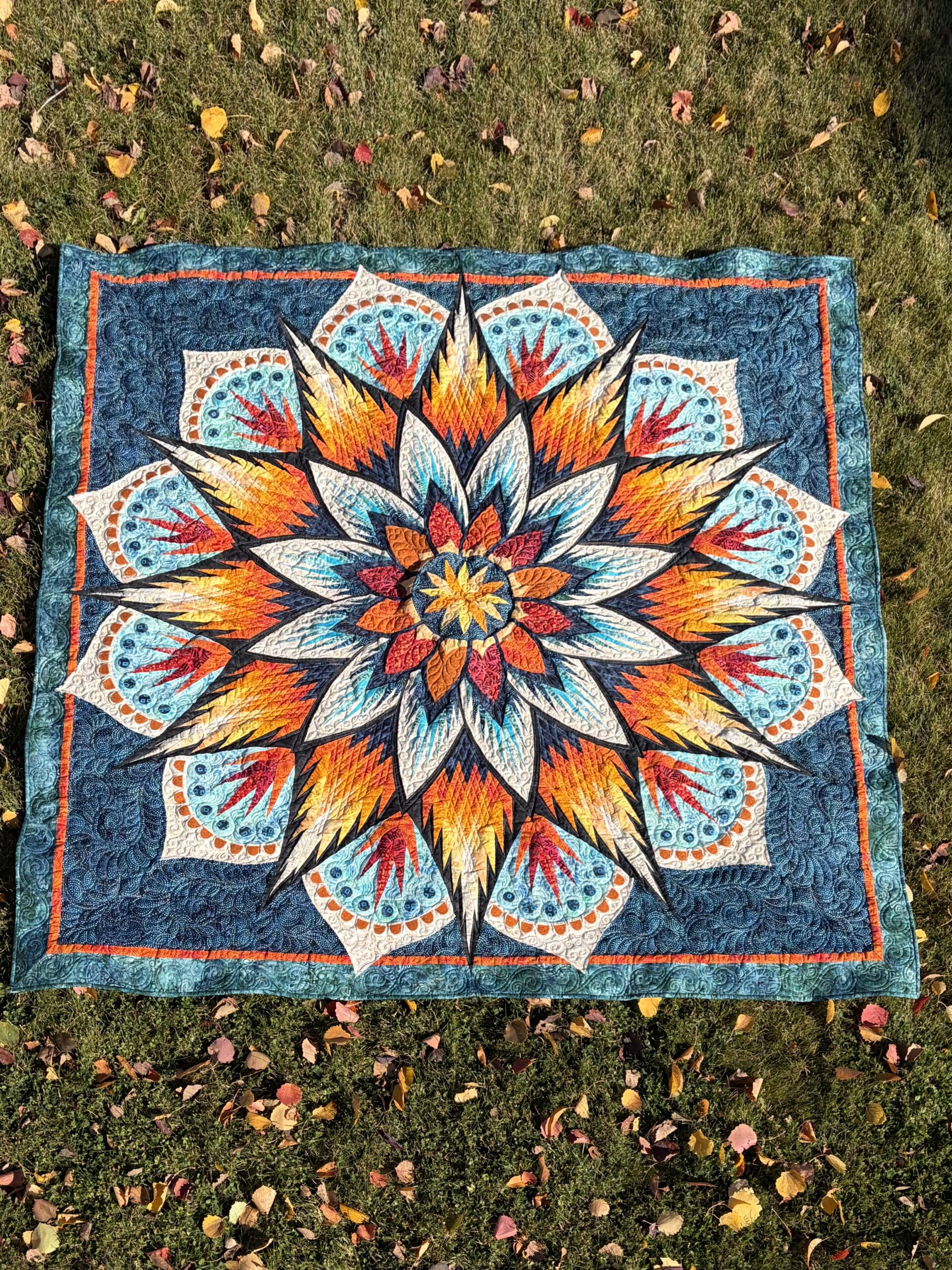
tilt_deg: -50.4
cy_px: 635
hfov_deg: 53.1
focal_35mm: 26
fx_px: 953
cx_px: 476
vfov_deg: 67.3
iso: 50
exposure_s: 1/2865
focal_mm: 5.96
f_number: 1.6
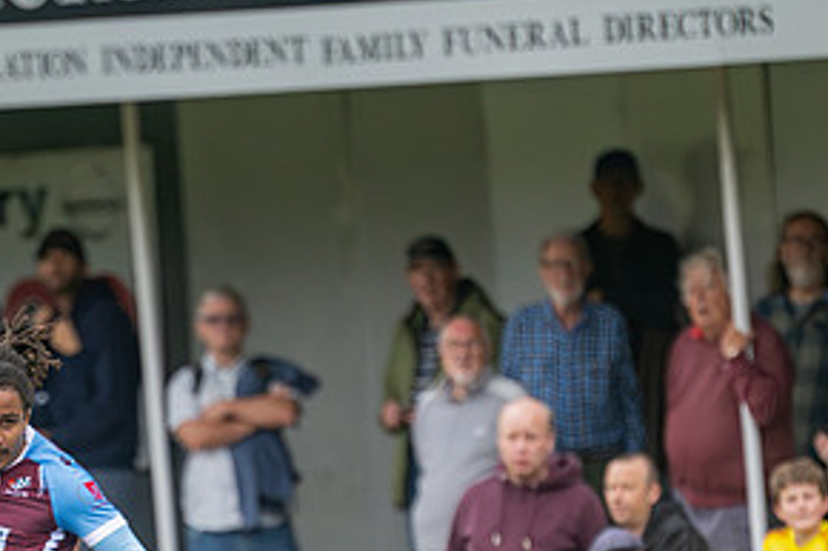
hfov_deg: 1.9
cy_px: 663
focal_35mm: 1104
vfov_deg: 1.2
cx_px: 225
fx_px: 25377
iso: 500
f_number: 2.8
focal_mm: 300
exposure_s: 1/1250
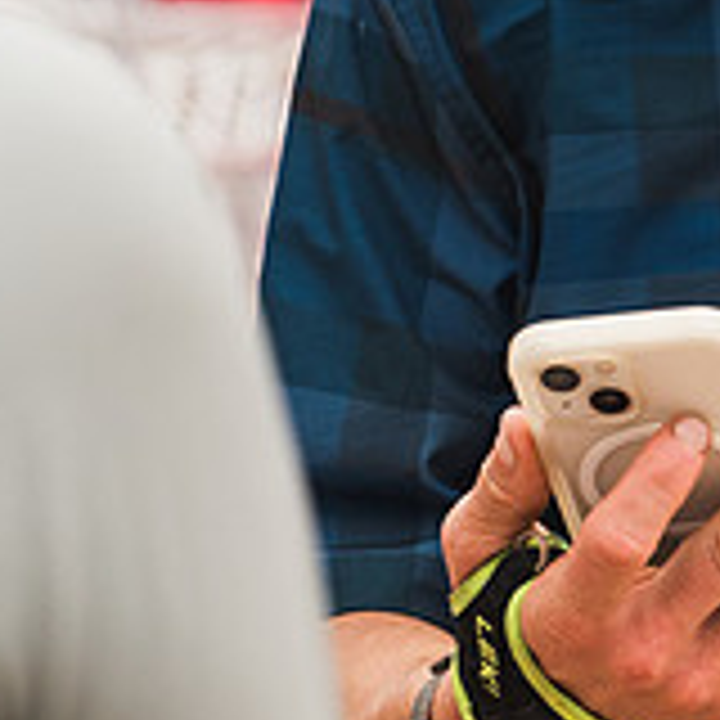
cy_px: 757
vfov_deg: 7.4
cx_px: 822
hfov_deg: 7.4
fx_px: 5507
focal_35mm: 234
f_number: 4
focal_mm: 63
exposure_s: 1/640
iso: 320
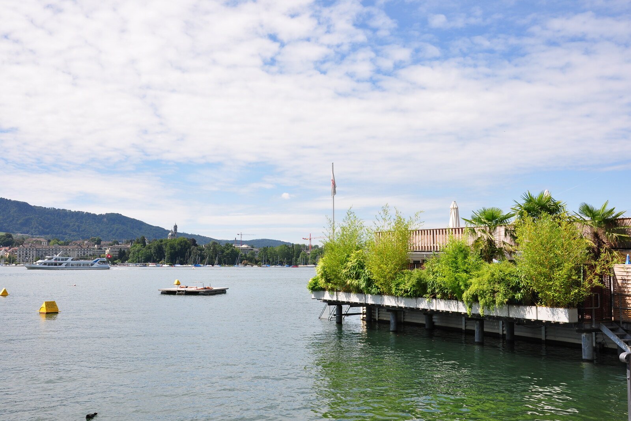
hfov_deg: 51.3
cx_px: 316
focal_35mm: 38
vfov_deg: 35.5
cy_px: 210
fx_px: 657
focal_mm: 25
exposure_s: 1/320
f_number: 9
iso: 200
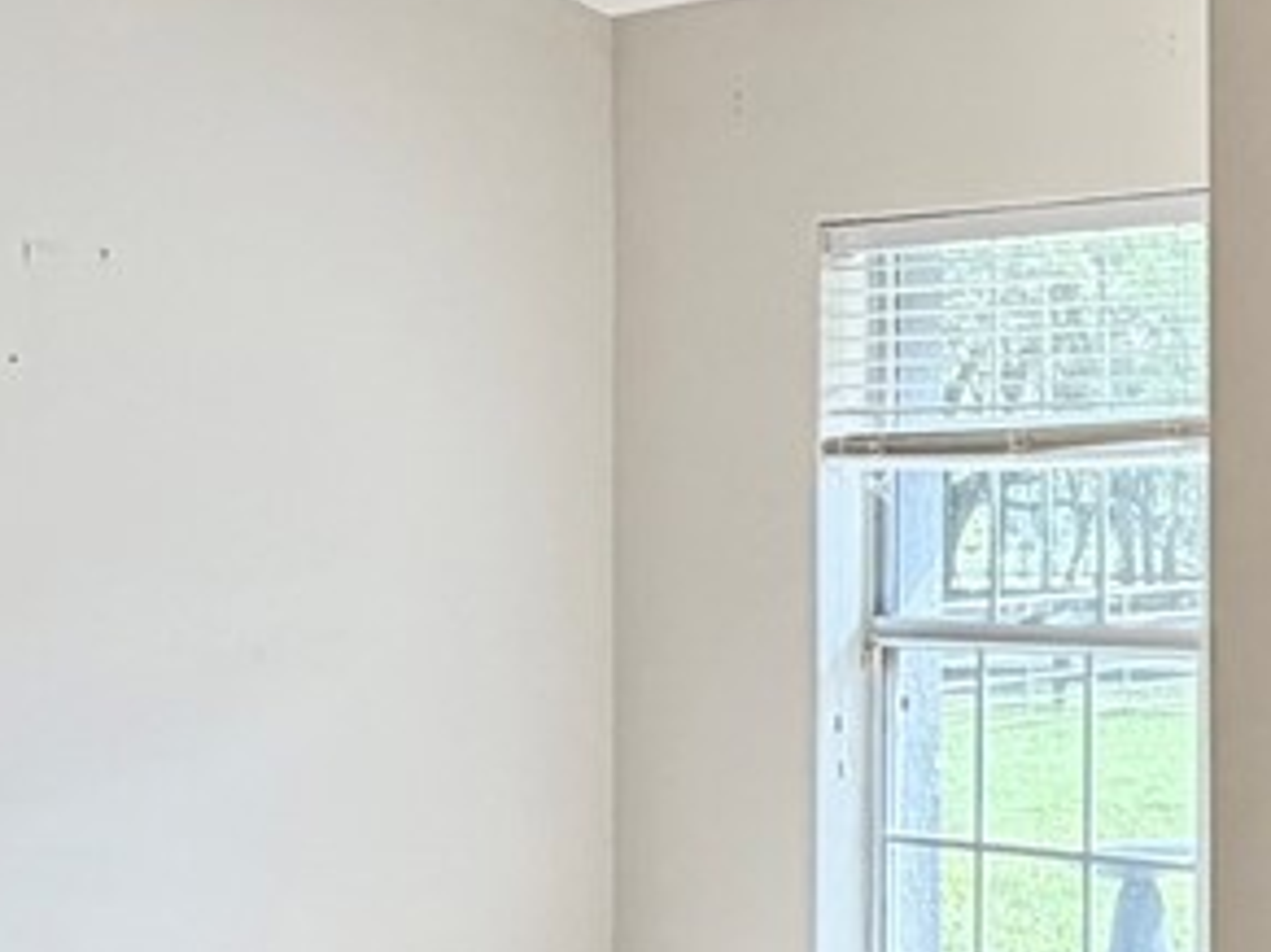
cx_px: 1804
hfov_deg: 21.9
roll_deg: +0.8
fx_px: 2826
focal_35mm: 77
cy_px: 524
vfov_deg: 19.1
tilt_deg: -1.7
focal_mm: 2.22
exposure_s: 1/120
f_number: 2.2
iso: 100
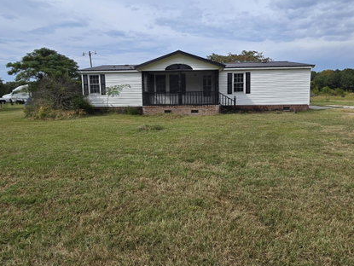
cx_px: 184
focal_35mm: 20
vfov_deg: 65.9
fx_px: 205
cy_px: 119
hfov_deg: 81.7
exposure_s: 1/2993
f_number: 2.2
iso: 50
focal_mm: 2.2
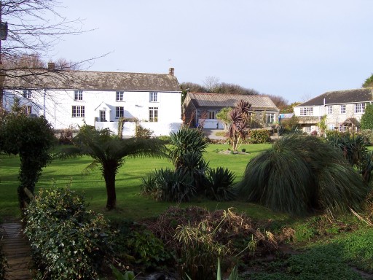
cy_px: 140
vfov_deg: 39.7
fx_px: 388
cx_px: 186
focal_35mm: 36
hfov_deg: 51.4
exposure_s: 1/250
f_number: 4.8
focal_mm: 6
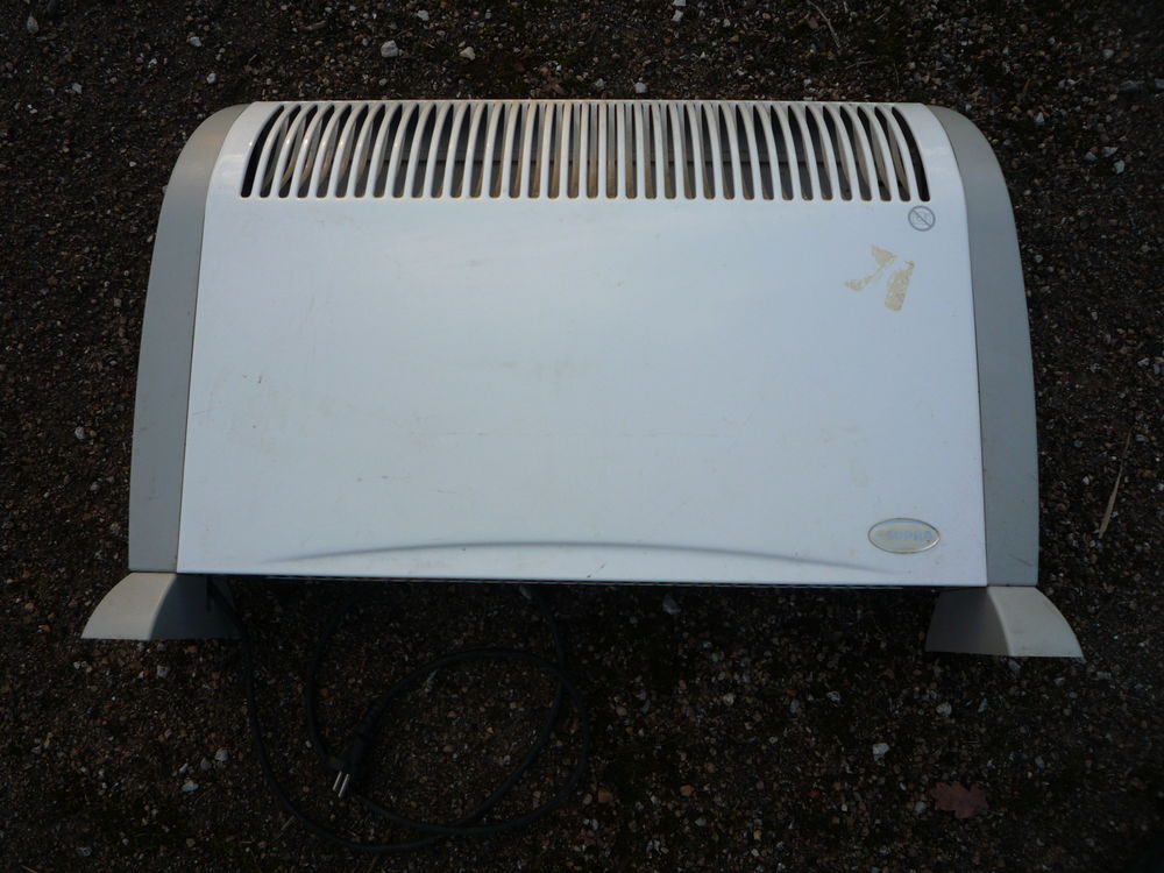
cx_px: 582
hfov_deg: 60.0
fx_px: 1009
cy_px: 436
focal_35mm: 30
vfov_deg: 46.8
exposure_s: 1/100
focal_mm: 5.2
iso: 100
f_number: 4
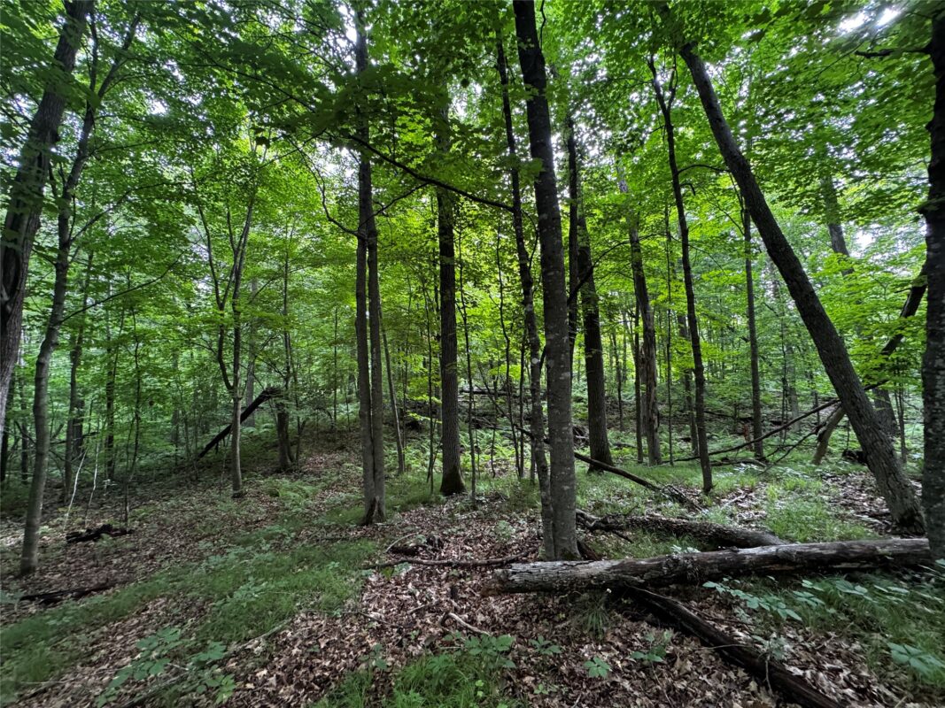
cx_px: 472
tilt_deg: +2.1
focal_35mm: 14
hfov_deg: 102.1
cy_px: 354
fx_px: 382
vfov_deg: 85.7
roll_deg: -1.3
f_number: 2.2
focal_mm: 2.22
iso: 320
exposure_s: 1/99
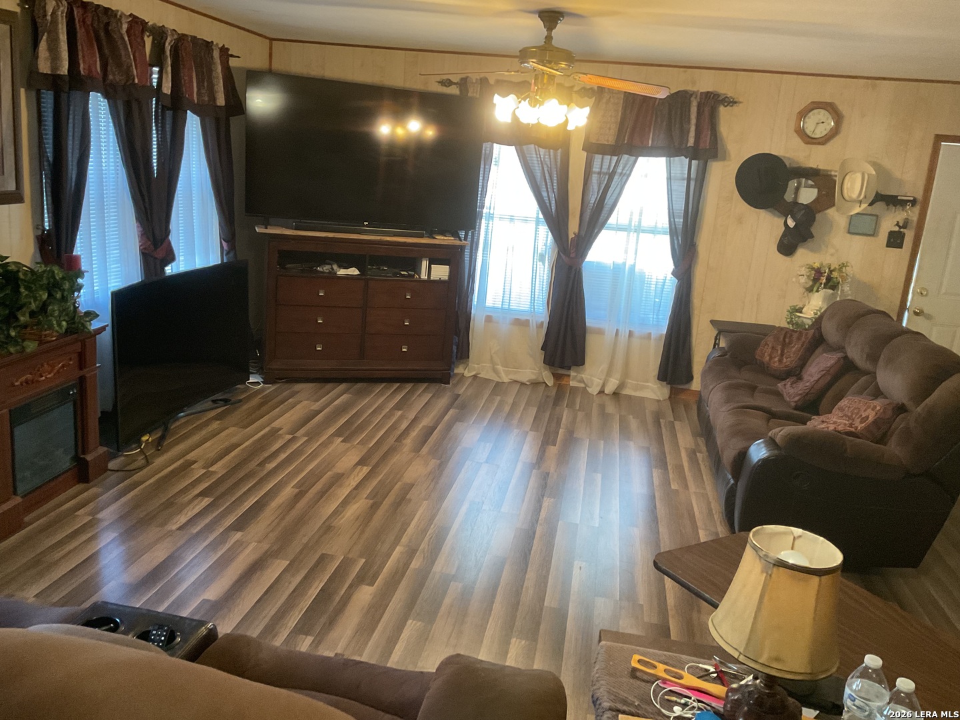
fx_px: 804
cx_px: 480
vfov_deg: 48.2
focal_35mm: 29
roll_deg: -4.7
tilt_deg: -13.9
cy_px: 360
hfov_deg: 61.7
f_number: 1.8
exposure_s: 1/60
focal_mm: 3
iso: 250
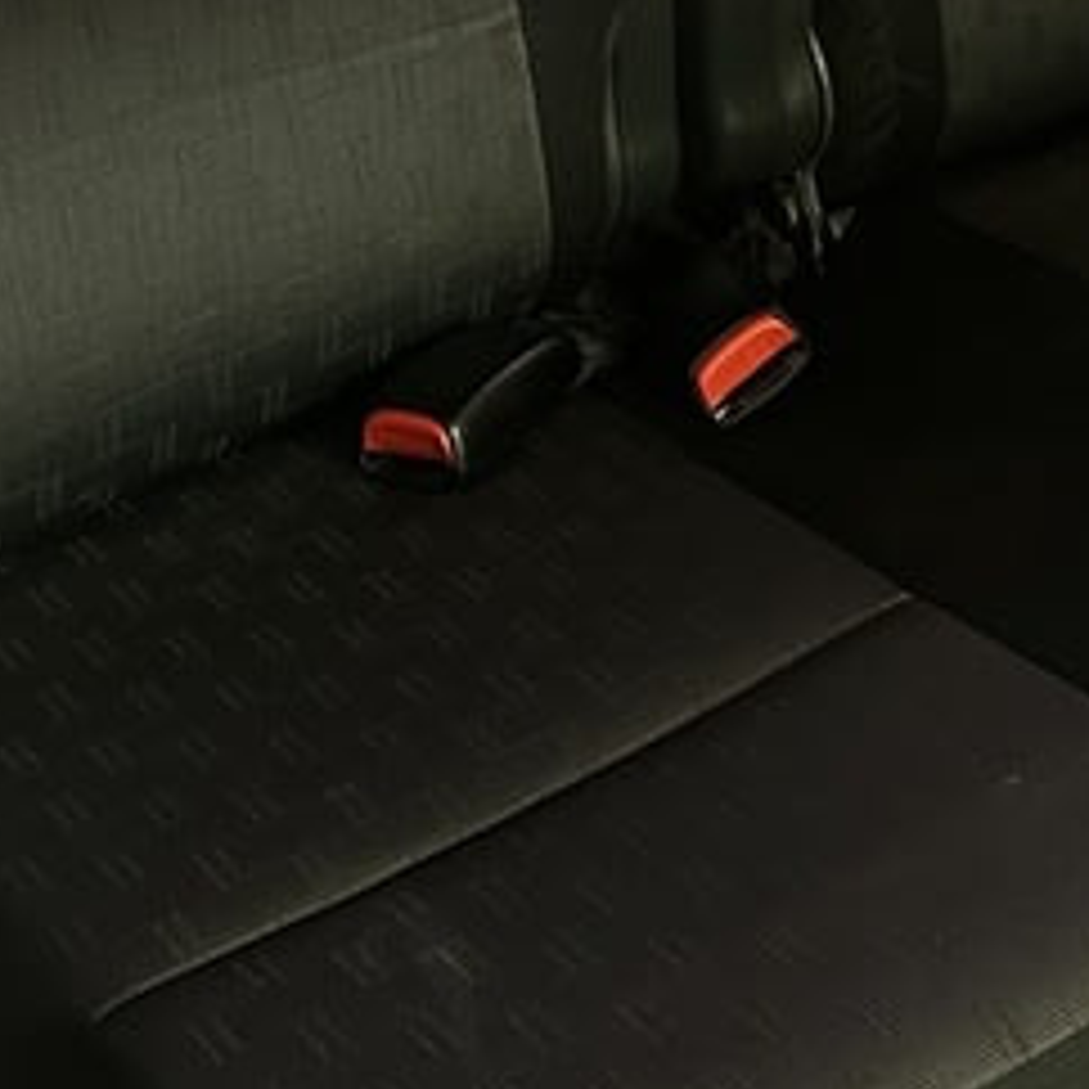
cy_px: -290
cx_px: 729
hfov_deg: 21.8
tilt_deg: -21.8
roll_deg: +0.3
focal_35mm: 79
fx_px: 2812
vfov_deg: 20.2
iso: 1000
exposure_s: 1/56
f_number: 1.78
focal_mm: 6.86
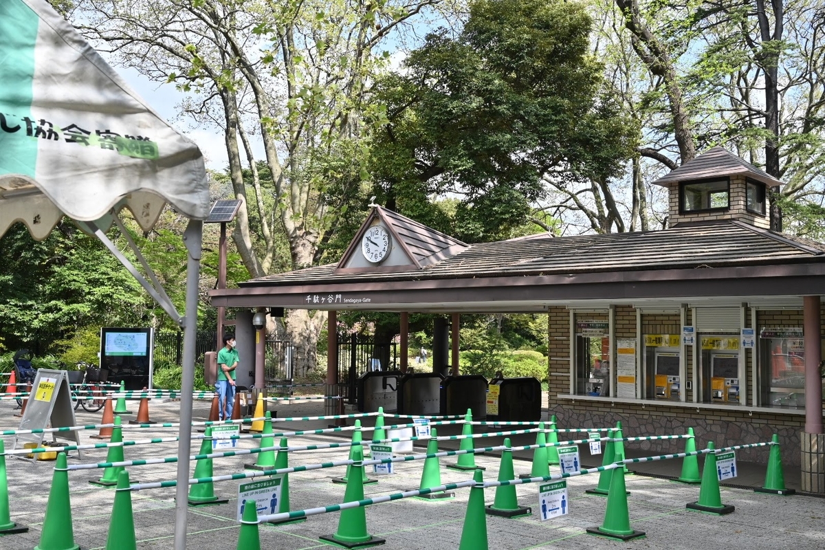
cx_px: 412
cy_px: 275
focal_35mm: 37
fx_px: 848
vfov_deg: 35.9
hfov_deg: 51.9
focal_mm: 37
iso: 640
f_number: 9
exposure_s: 1/640
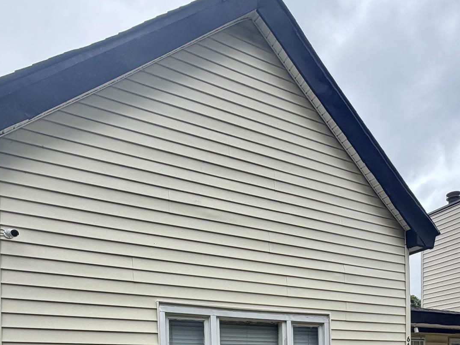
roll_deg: +1.2
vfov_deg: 38.0
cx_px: 270
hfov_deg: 59.6
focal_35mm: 30
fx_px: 399
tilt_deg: -2.9
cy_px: 390
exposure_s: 1/770
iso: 20
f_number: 2.2
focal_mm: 2.22
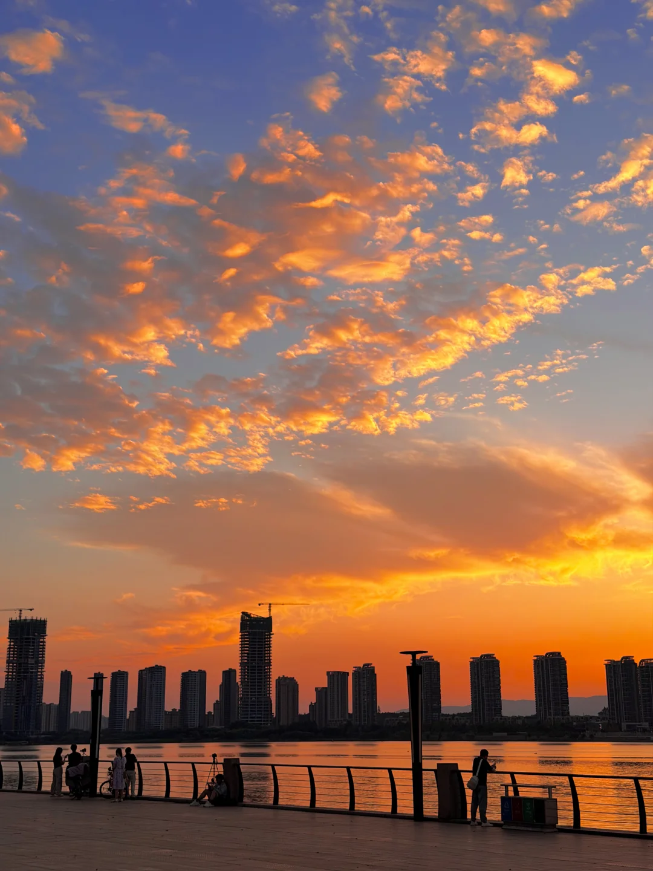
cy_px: 436
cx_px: 326
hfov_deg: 30.3
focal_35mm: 48
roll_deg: +0.2
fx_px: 1207
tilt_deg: +13.2
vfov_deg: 39.7
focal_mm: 6.76
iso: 64
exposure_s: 1/1264
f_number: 1.78
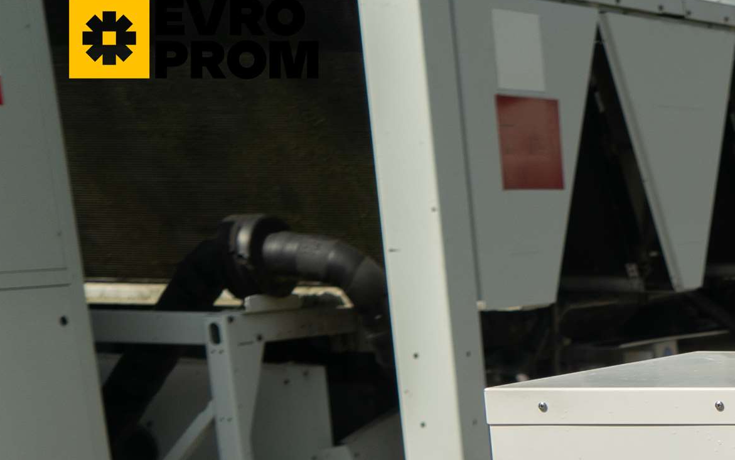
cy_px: 772
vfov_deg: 11.6
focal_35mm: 106
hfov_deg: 16.7
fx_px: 2123
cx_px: 1274
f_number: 4
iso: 100
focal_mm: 29
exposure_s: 1/640
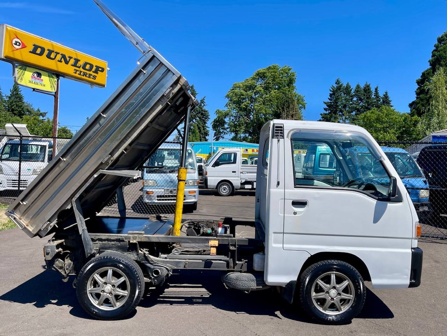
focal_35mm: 25
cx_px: 224
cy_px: 168
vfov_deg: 54.9
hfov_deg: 69.4
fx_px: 323
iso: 32
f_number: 1.6
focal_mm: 5.1
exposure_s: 1/3663
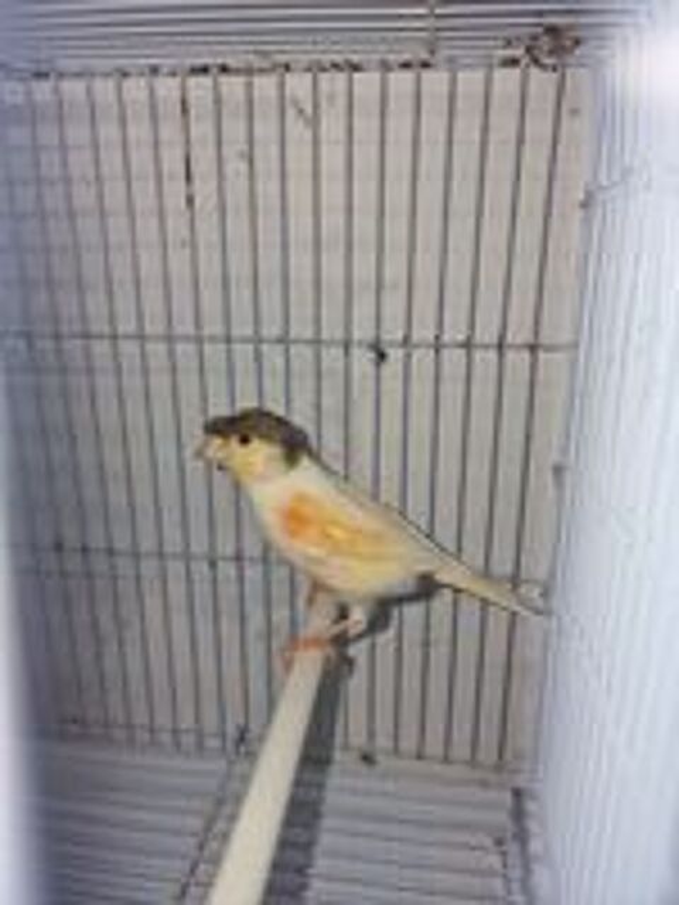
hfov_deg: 58.9
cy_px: 452
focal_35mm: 23
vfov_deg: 73.9
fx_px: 602
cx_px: 340
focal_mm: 6.4
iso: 100
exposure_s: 1/180
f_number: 1.8
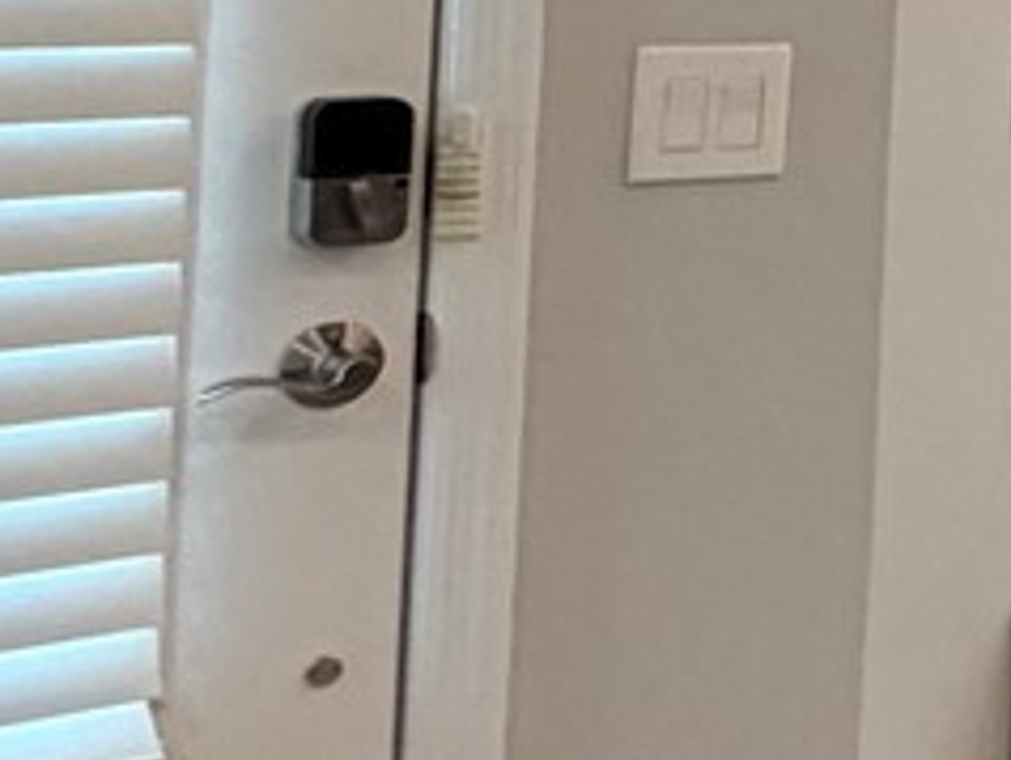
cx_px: 2706
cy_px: -208
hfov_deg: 12.9
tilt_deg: +2.1
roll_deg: -1.6
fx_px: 2748
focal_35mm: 94
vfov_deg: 15.1
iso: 250
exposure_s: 1/120
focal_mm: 2.22
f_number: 2.2
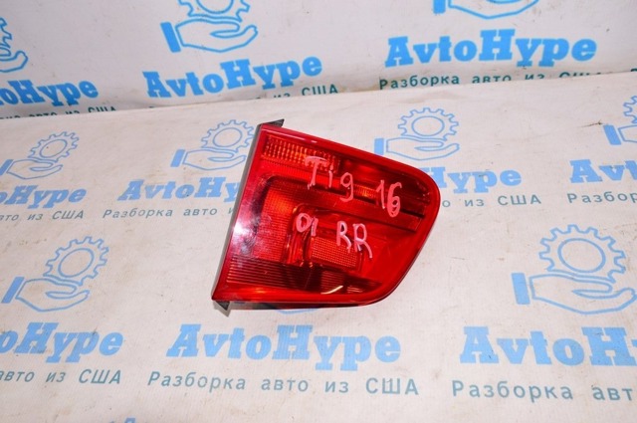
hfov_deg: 67.4
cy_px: 212
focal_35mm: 27
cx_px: 318
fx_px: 477
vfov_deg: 47.8
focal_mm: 18
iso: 1600
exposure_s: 1/200
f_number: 8
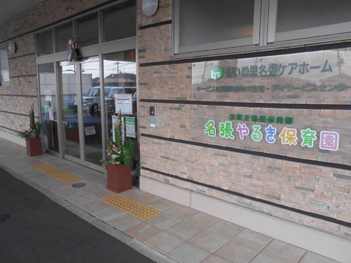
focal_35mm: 26
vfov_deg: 53.1
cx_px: 176
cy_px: 132
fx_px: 264
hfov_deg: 67.3
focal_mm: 4.6
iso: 80
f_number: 3.2
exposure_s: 1/30
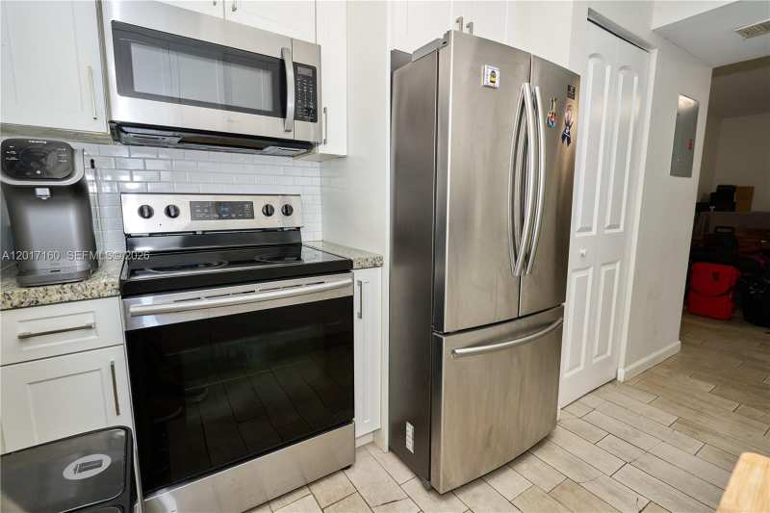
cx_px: 385
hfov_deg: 93.3
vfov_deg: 70.4
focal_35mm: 17
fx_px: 364
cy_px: 256
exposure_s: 1/125
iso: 1000
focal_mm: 17
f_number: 8
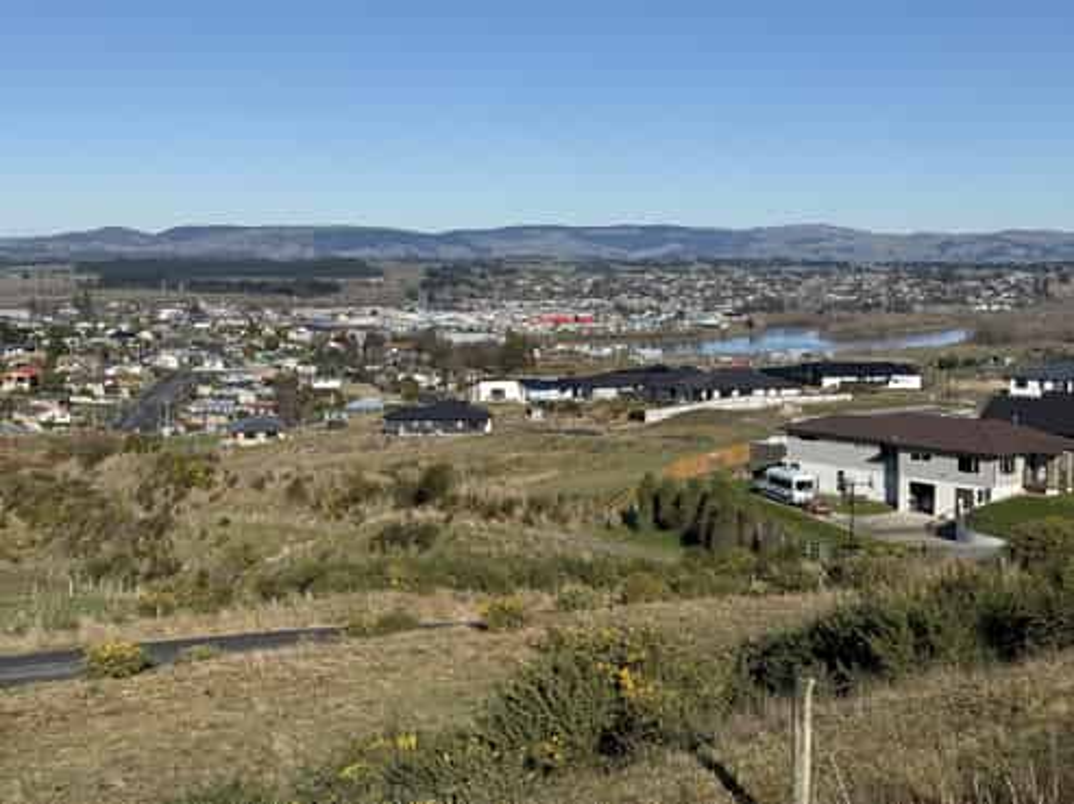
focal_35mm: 48
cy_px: 402
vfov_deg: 30.2
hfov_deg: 39.7
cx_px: 537
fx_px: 1488
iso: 64
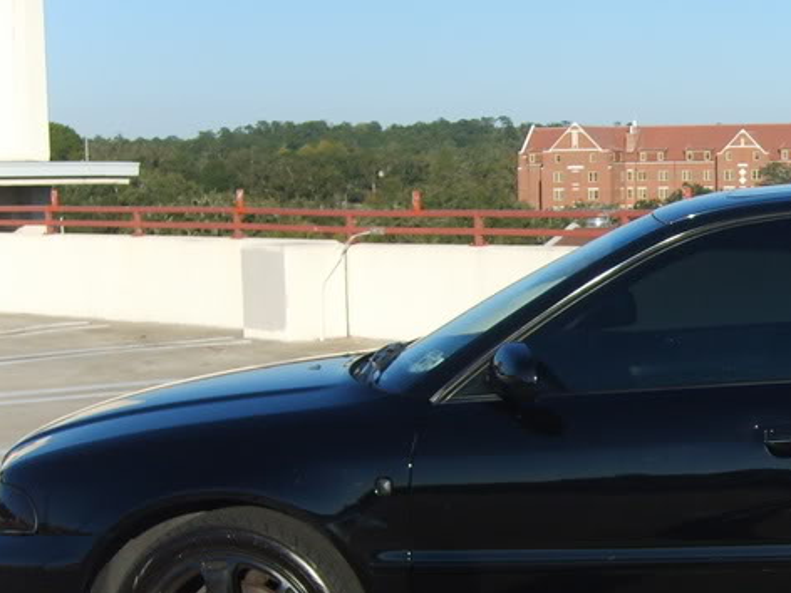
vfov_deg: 19.4
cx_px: 816
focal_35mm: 76
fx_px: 1737
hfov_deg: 24.3
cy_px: 348
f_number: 2.8
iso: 50
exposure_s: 1/1000
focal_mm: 5.8
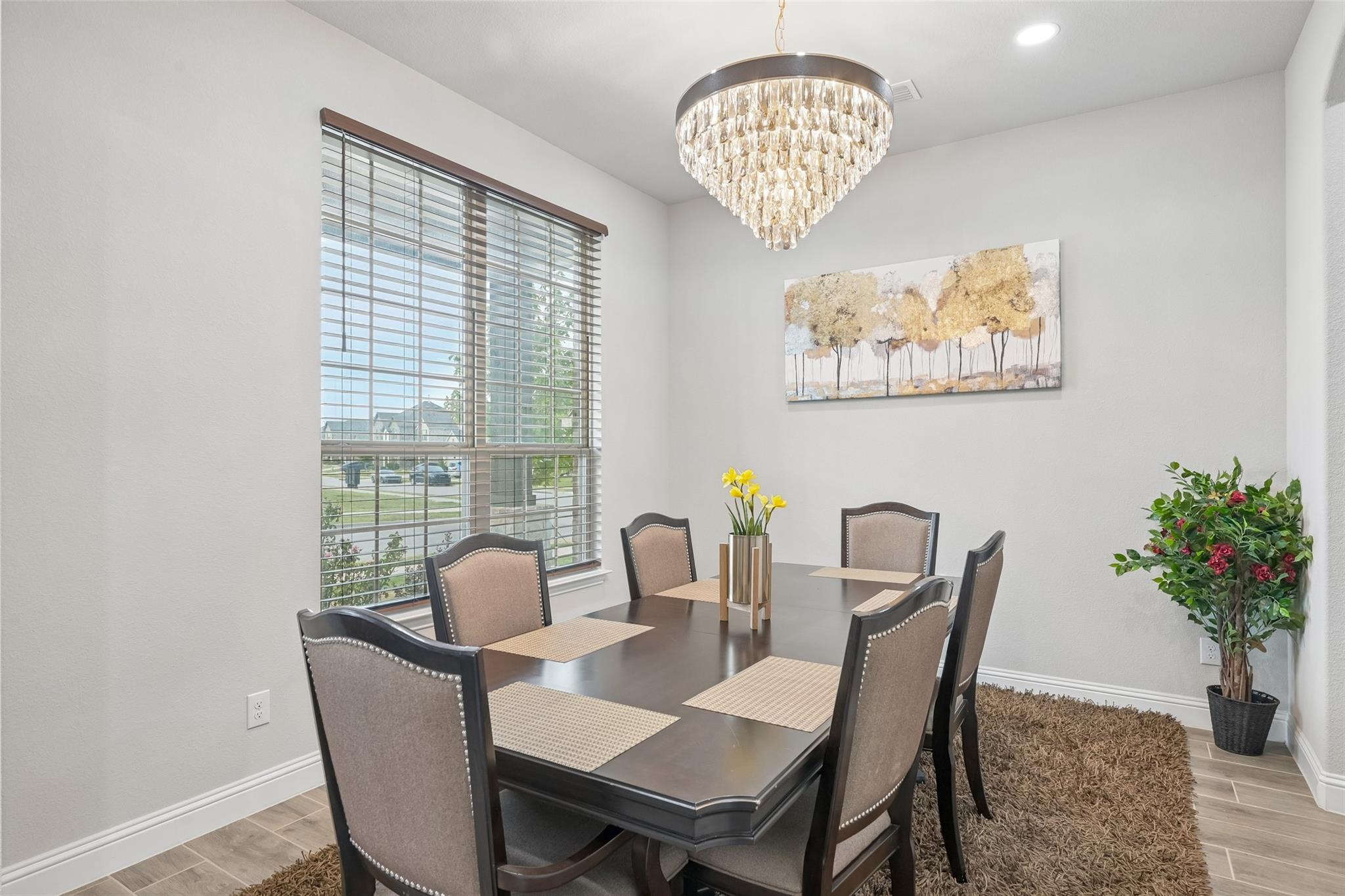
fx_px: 691
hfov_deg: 88.4
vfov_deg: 65.9
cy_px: 448
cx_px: 672
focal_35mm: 18
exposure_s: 1/30
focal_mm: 18.5
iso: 400
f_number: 8
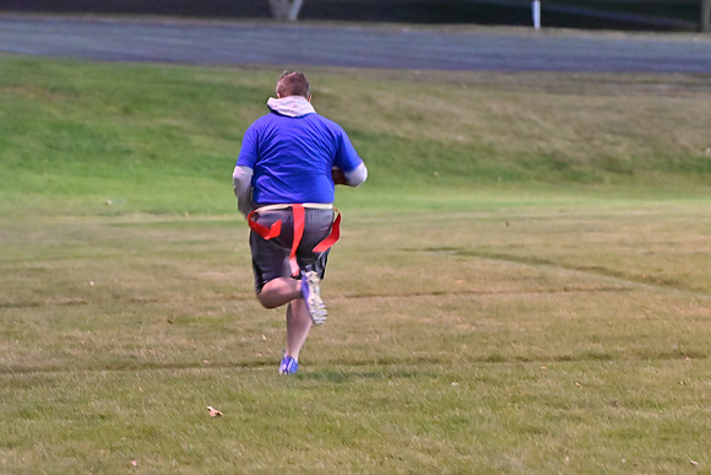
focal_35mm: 187
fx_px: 3694
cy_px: 238
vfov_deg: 7.3
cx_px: 356
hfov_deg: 11.0
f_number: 4
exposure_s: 1/200
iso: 6400
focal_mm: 125
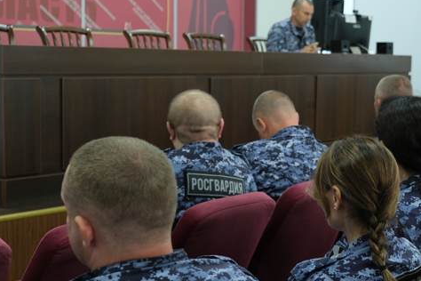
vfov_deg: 20.0
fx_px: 795
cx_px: 316
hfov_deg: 29.2
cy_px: 162
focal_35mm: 68
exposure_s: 1/30
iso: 320
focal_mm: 28.9
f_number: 3.2
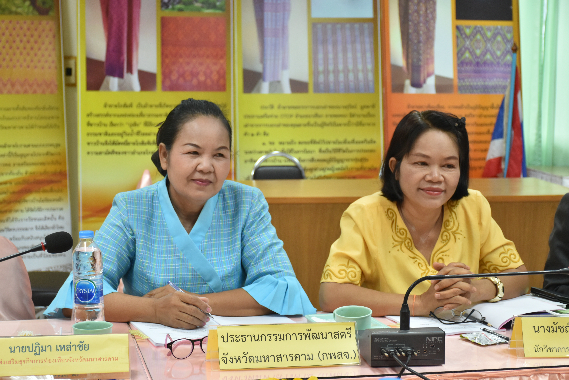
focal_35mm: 75
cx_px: 284
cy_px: 190
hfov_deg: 27.0
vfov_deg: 18.2
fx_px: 1185
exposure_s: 1/60
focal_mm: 50
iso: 800
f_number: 4.8
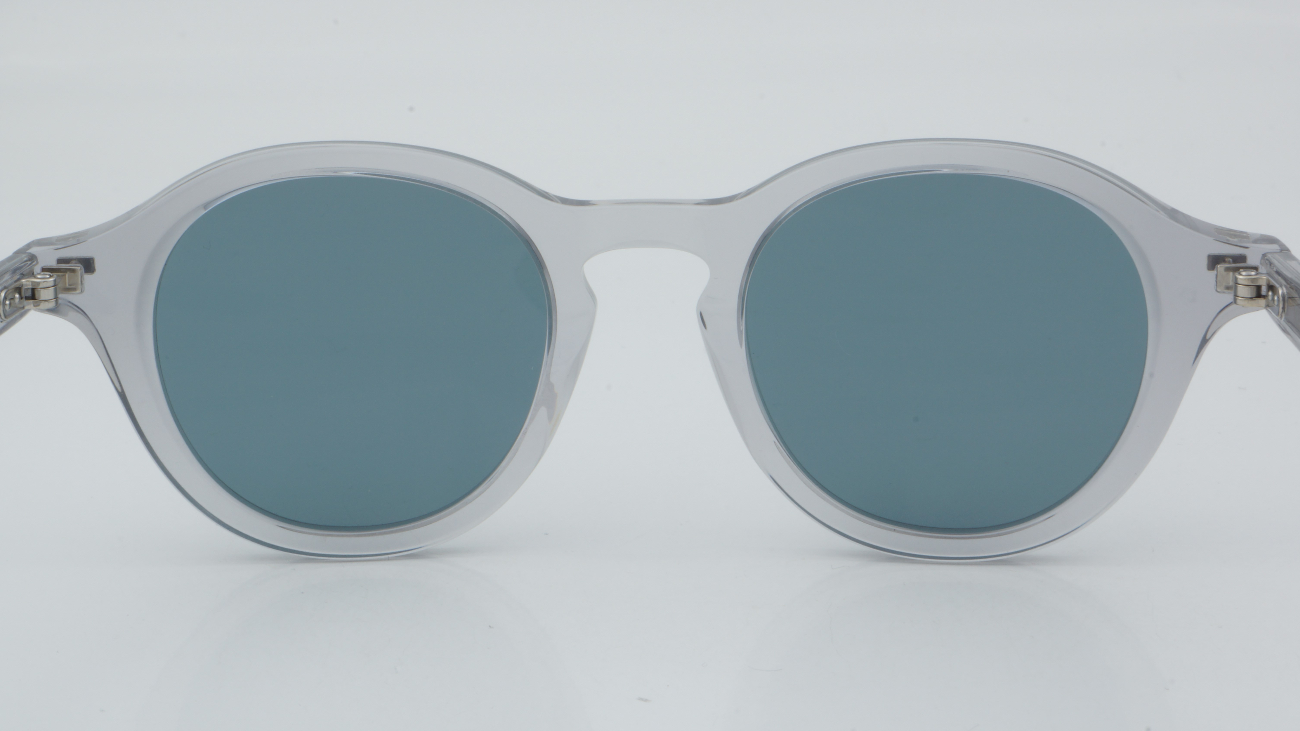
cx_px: 650
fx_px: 2983
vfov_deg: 14.0
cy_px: 353
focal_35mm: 87
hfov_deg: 24.6
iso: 100
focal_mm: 55
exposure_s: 1/4
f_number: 29
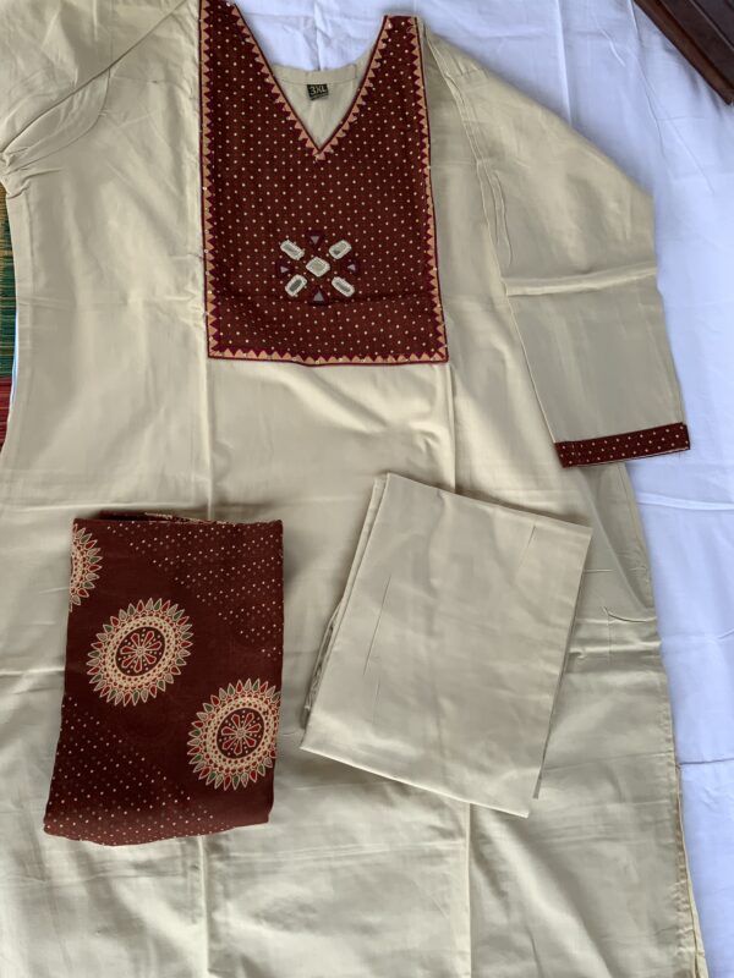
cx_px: 367
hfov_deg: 48.2
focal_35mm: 29
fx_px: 820
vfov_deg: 61.7
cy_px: 489
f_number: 1.8
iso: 16
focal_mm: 3
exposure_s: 1/265
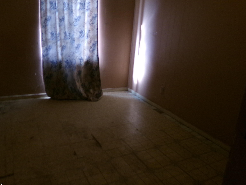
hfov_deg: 59.8
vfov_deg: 46.7
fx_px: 213
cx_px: 109
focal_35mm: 30
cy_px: 81
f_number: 3.7
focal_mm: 4.3
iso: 353
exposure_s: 1/17
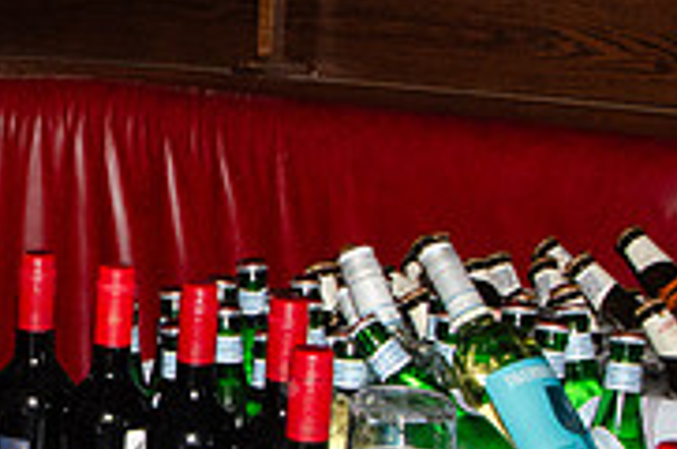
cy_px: 146
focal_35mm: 125
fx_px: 2347
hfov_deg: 15.8
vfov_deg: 10.9
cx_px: -146
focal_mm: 26
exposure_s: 1/250
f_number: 20
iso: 2500
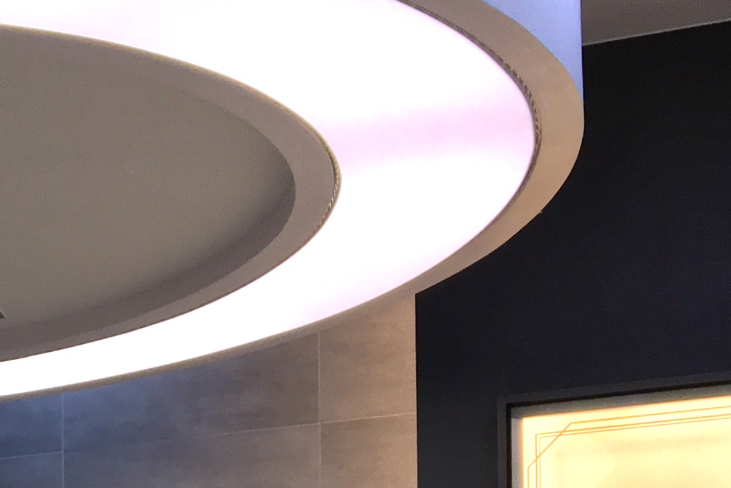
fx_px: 2092
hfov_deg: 18.0
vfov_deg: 12.1
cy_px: 898
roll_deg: -0.1
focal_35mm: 103
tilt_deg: +0.1
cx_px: -322
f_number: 2.2
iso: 32
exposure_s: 1/120
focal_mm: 4.15
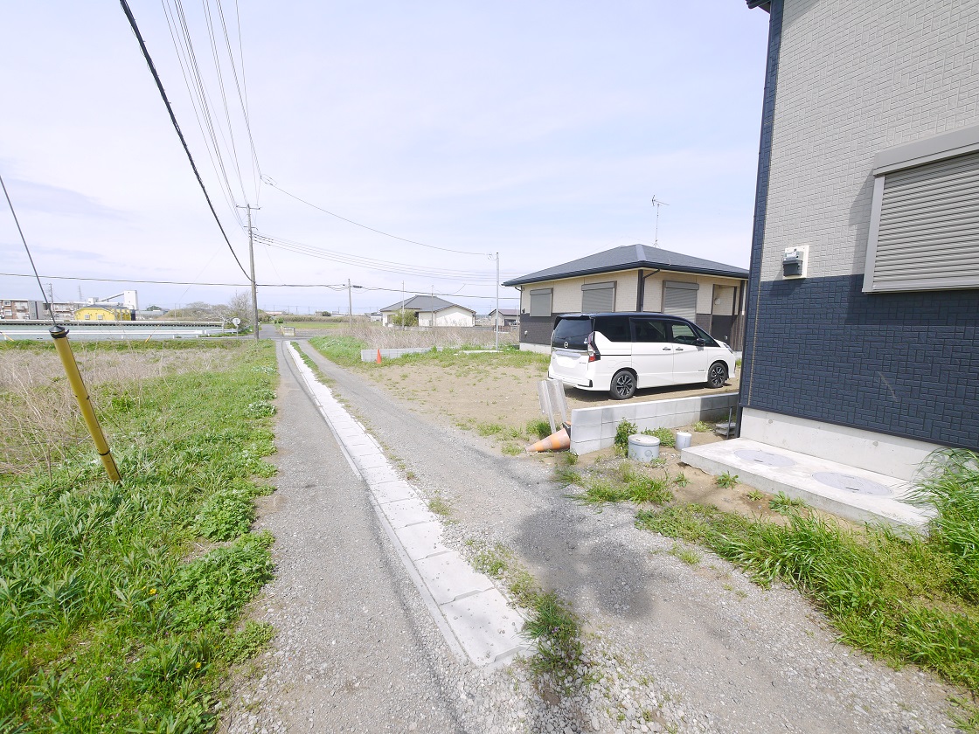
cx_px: 490
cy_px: 367
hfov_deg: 102.1
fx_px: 396
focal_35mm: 14
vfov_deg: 85.7
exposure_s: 1/400
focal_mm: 7
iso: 160
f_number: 7.1
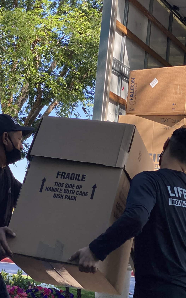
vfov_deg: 24.6
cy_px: 190
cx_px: 79
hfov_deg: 15.5
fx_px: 681
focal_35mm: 84
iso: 20
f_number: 2
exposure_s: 1/516
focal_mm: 6
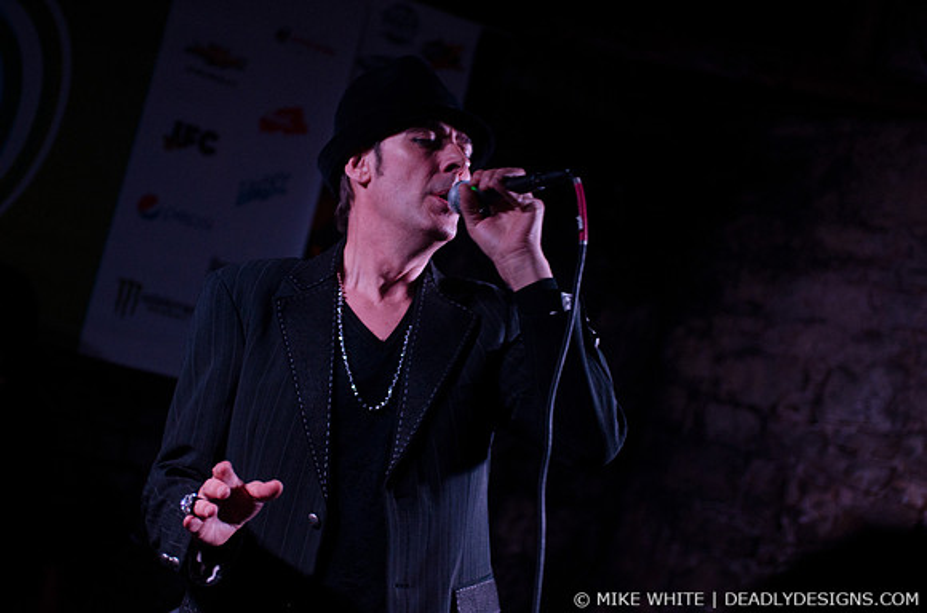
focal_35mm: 78
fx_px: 2004
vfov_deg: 17.4
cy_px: 306
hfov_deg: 26.0
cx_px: 464
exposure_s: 1/40
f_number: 2.8
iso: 2000
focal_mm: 52
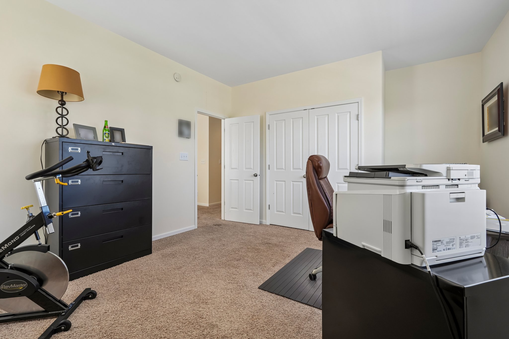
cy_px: 170
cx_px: 254
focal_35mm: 16
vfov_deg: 73.7
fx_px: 226
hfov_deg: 96.7
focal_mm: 16
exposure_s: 1/30
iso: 250
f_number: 8
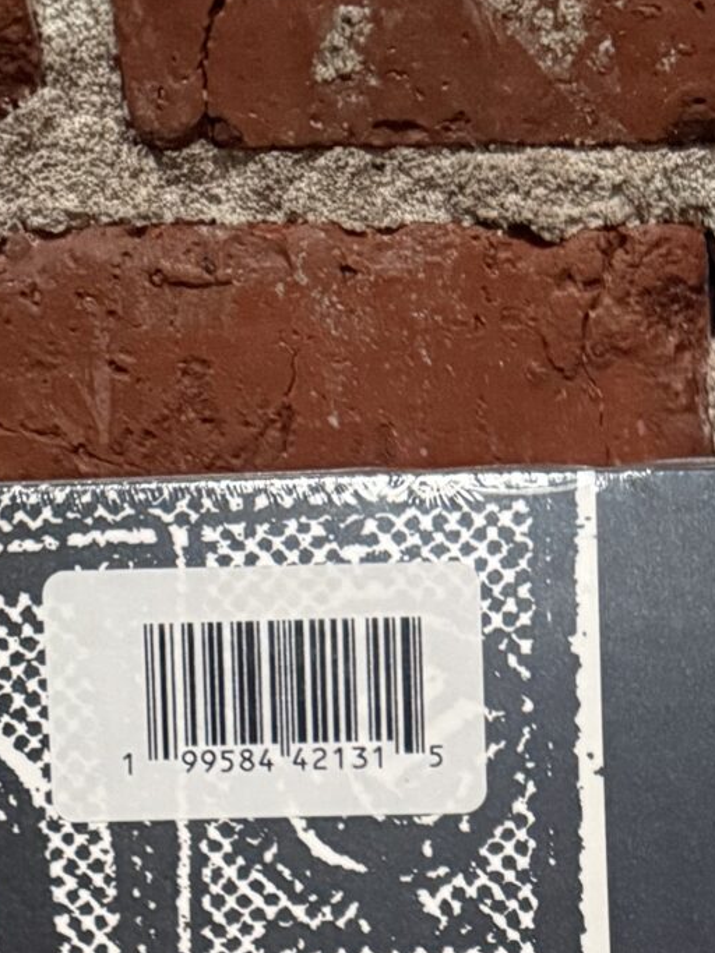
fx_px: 2479
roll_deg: +1.0
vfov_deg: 17.4
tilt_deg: -29.4
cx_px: 1079
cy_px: 1748
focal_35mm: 90
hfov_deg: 15.2
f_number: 1.78
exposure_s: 1/60
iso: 800
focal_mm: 6.76
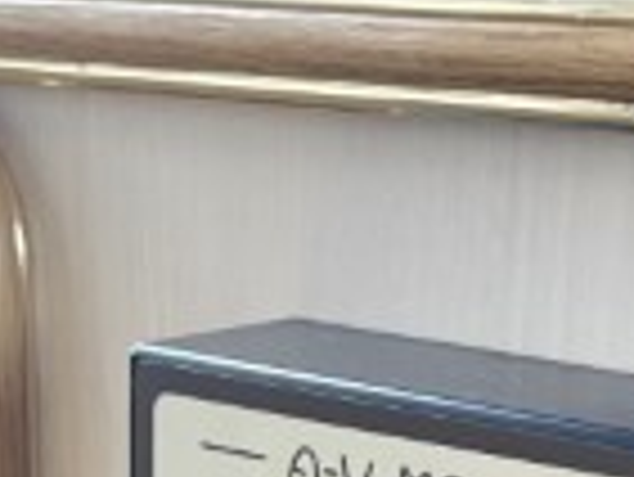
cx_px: 414
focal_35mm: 118
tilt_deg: -22.8
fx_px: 2163
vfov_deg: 11.6
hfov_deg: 16.6
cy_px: 878
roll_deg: -2.2
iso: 125
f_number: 1.6
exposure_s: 1/65
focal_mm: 4.2
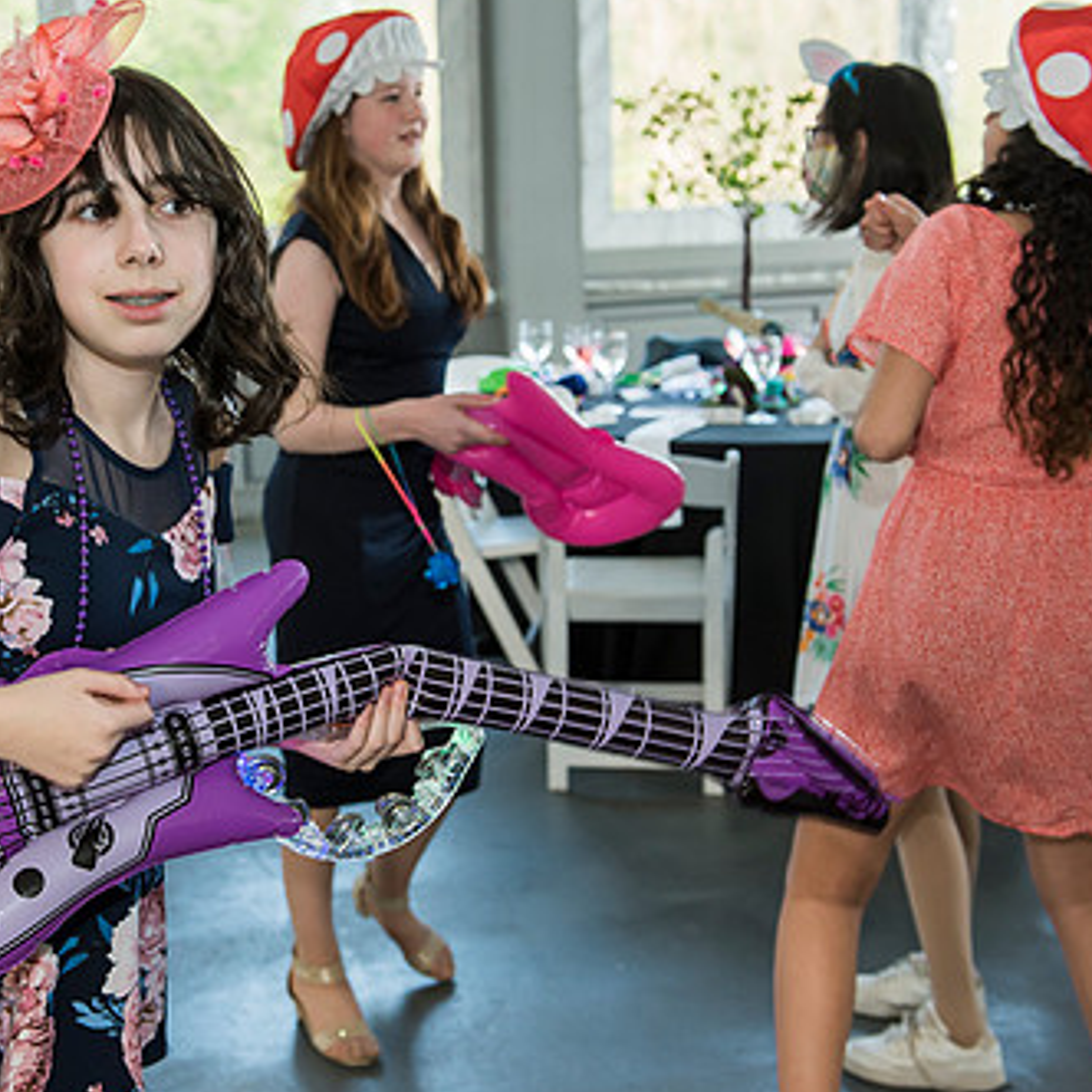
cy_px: 482
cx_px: 306
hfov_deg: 32.3
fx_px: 1856
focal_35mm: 52
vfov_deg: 32.8
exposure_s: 1/160
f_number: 4
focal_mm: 35
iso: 640
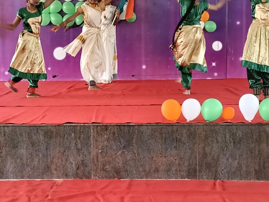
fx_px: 552
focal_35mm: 71
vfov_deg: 20.7
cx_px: 114
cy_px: 75
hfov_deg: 27.4
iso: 320
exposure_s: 1/50
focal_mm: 3.98
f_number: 1.8
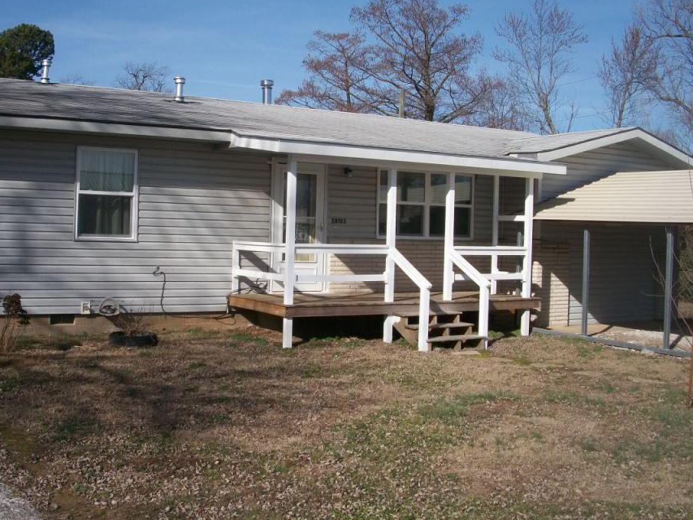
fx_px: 841
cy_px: 229
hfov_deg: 44.7
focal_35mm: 42
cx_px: 295
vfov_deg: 34.3
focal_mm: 6.3
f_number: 5.6
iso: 80
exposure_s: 1/500
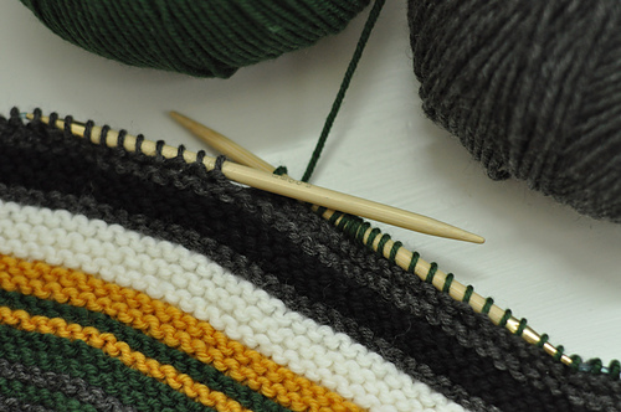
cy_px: 206
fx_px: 1292
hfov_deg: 27.0
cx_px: 310
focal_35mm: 75
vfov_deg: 18.1
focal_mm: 50
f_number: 2.8
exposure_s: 1/250
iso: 1250
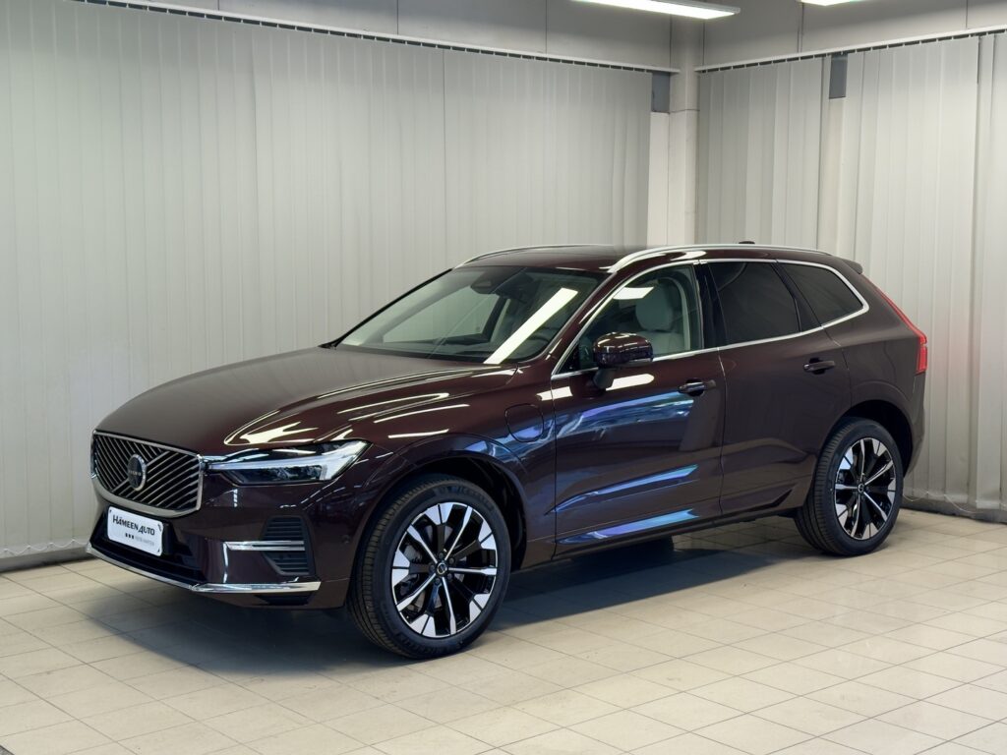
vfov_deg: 30.3
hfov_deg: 39.7
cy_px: 378
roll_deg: -0.3
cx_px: 504
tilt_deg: -4.9
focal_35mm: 48
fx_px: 1396
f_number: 1.78
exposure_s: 1/100
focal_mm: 6.76
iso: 100
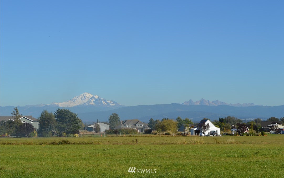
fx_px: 654
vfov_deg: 15.5
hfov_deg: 24.5
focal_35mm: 85
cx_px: 143
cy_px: 85
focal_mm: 55
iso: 100
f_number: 9
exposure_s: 1/320
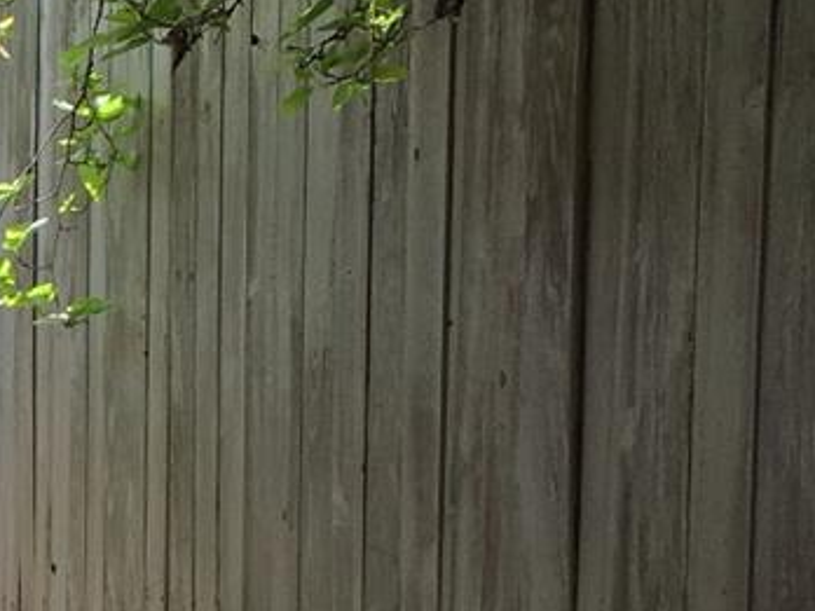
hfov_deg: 14.4
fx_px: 2943
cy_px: 693
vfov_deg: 11.7
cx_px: -496
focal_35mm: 125
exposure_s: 1/370
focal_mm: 4.15
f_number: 2.2
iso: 25
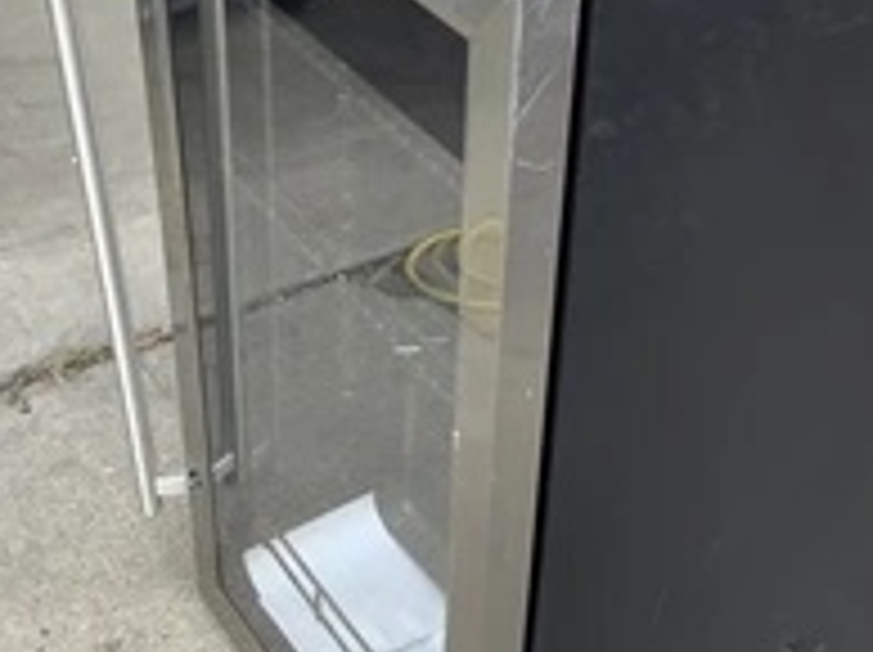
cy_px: 472
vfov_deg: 22.7
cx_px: 432
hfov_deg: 30.3
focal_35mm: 64
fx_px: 1612
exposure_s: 1/120
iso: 40
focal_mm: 3.3
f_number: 2.4
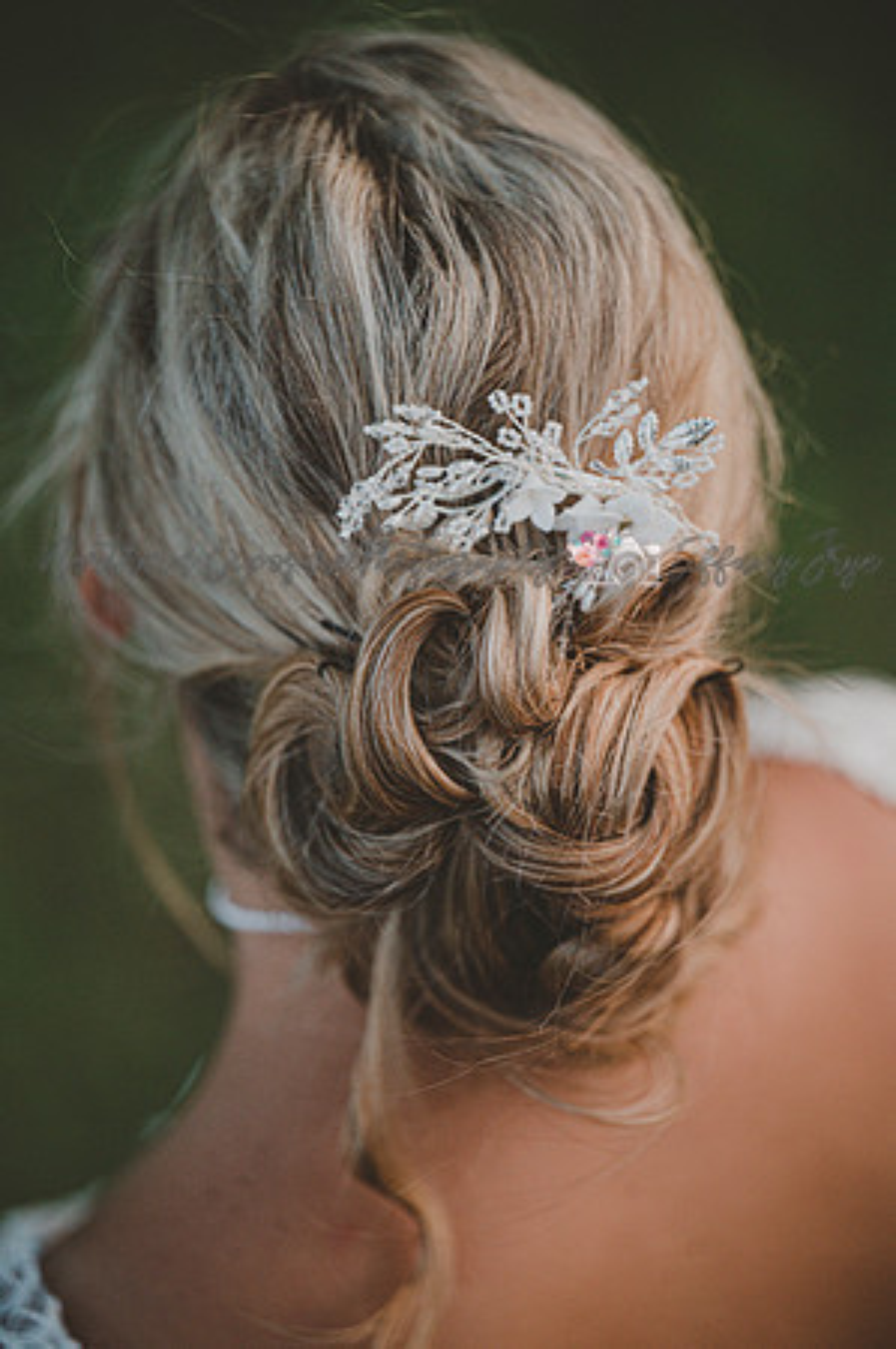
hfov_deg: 11.4
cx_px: 448
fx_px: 4490
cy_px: 674
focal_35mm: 120
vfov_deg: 17.1
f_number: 2.8
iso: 1800
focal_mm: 120
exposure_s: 1/125
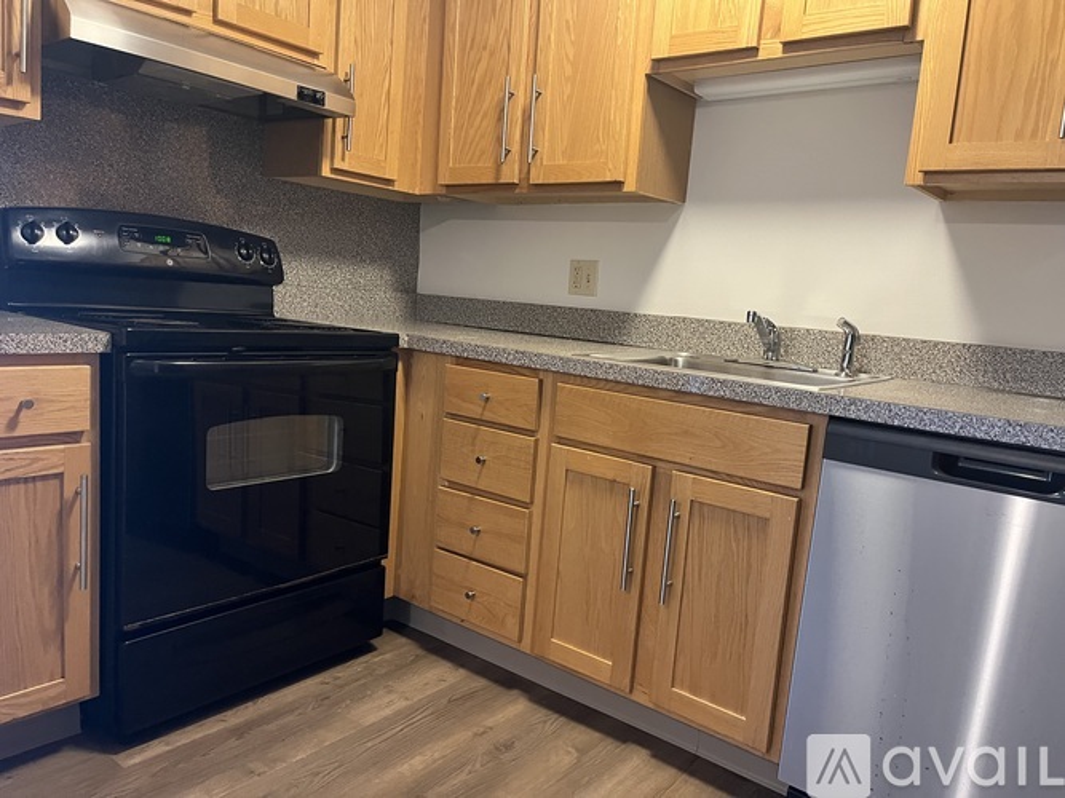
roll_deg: -4.6
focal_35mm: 26
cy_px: 399
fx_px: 800
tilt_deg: -6.8
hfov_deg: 67.3
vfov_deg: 53.0
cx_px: 532
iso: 500
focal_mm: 5.1
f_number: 1.6
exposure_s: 1/60
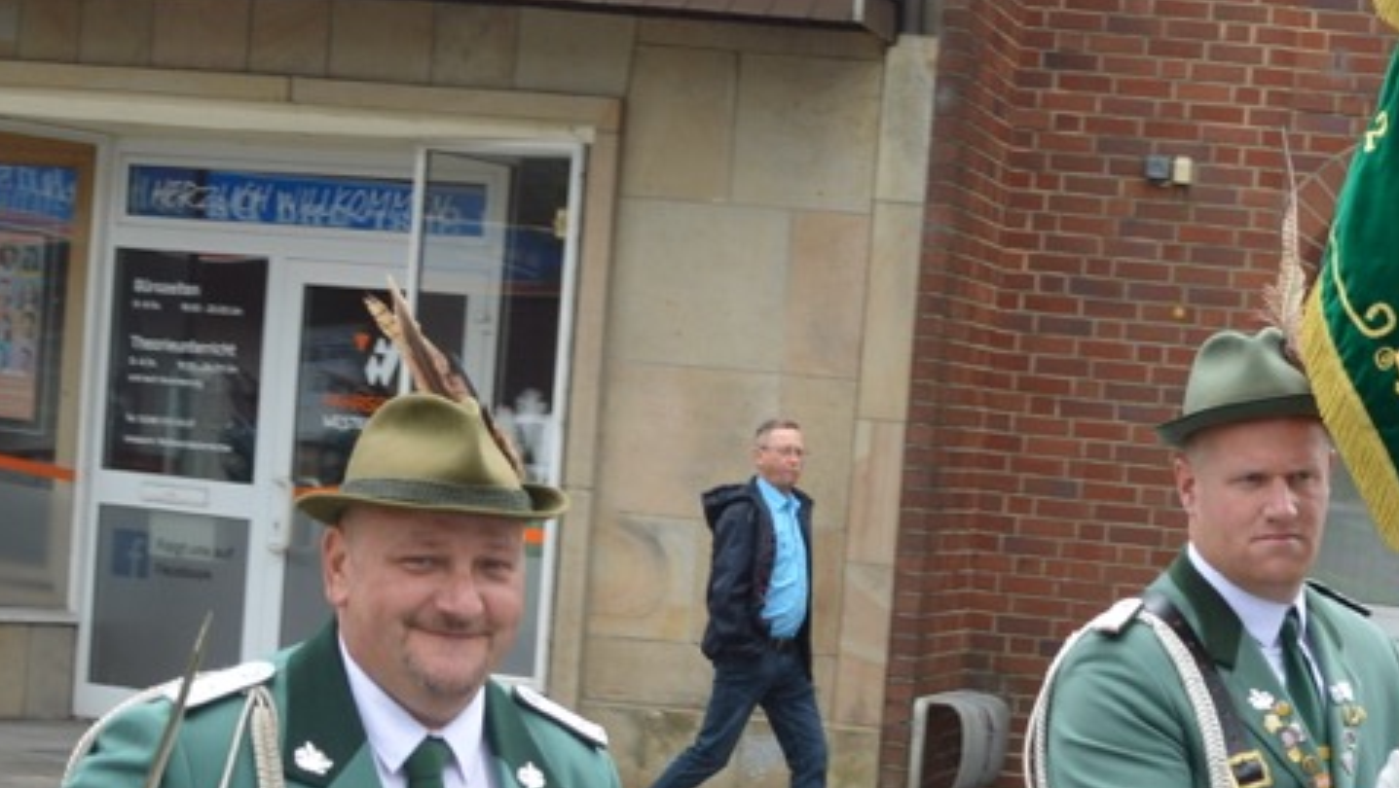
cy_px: 854
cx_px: 1086
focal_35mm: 109
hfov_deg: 19.5
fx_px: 4045
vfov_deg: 11.0
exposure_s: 1/125
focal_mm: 26
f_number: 5.6
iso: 110
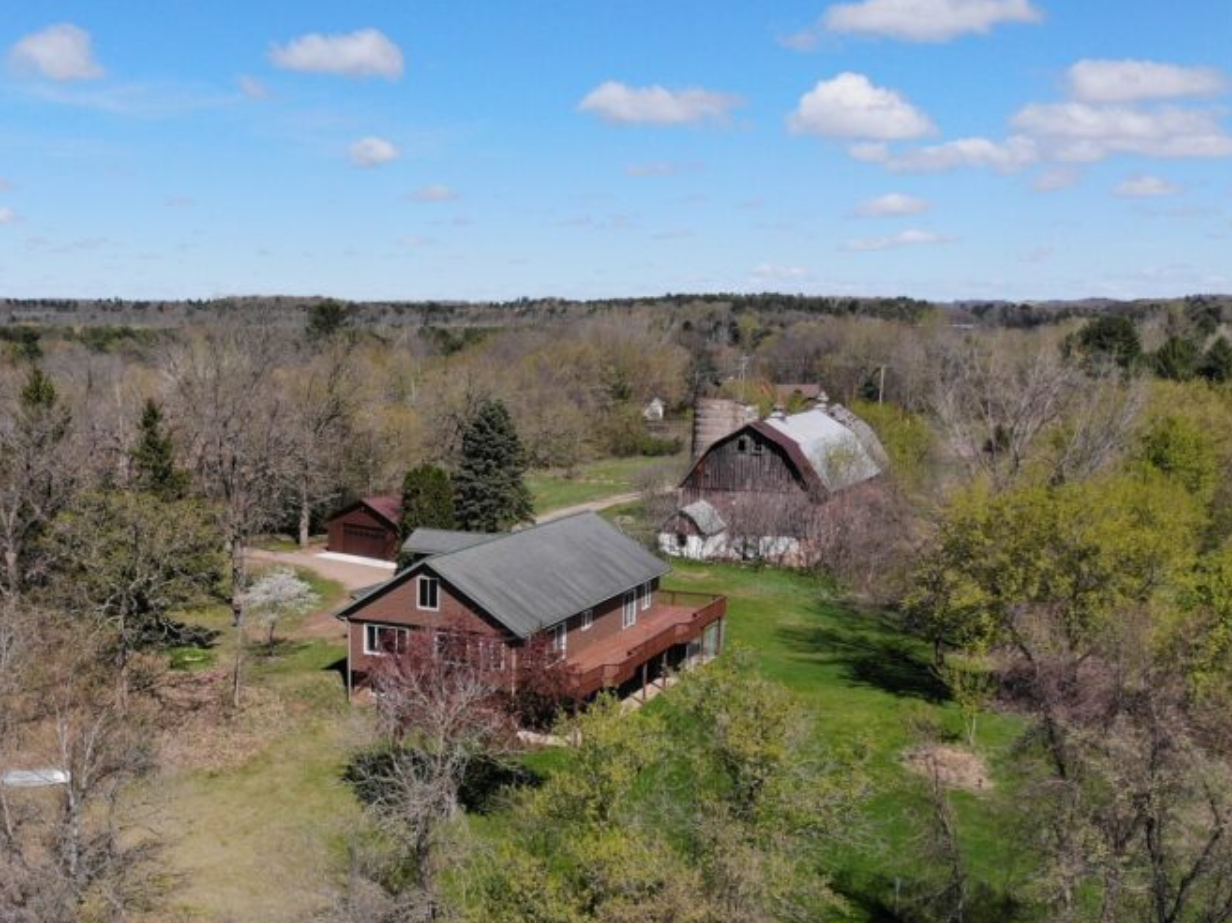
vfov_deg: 36.2
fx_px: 1387
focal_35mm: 39
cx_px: 384
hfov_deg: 46.9
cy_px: 657
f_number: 2.8
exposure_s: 1/1504
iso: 100
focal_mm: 4.5
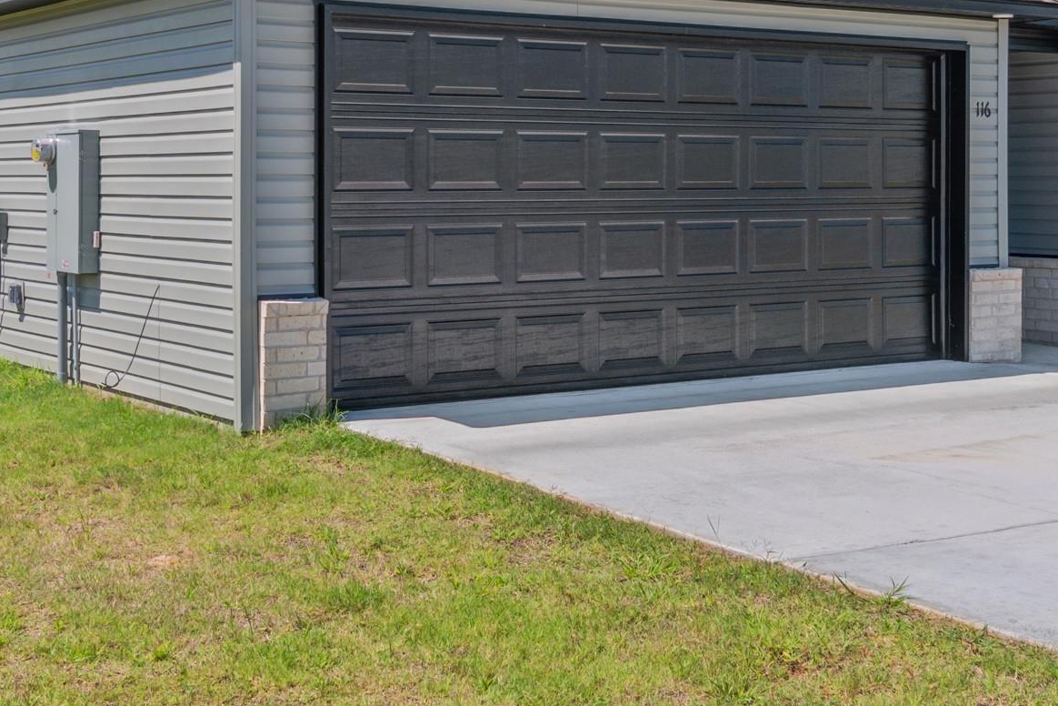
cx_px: 577
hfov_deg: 34.5
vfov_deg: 23.2
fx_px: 1704
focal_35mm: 58
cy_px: 180
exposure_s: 1/200
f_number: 9
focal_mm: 18
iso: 250
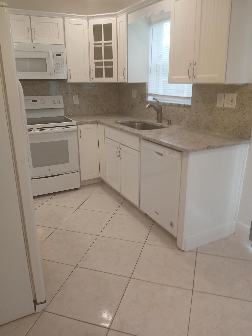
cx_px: 125
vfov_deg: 65.3
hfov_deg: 51.3
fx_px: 262
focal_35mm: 27
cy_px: 165
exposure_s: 1/60
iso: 50
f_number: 1.8
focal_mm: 3.98
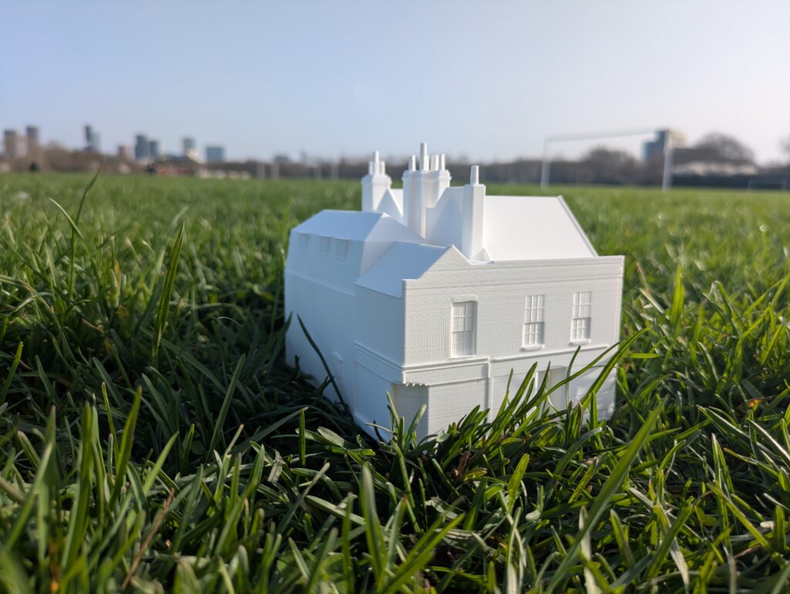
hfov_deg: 69.4
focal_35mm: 25
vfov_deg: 54.9
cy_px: 297
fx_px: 571
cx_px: 395
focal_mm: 5.43
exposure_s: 1/1616
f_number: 1.89
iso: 51
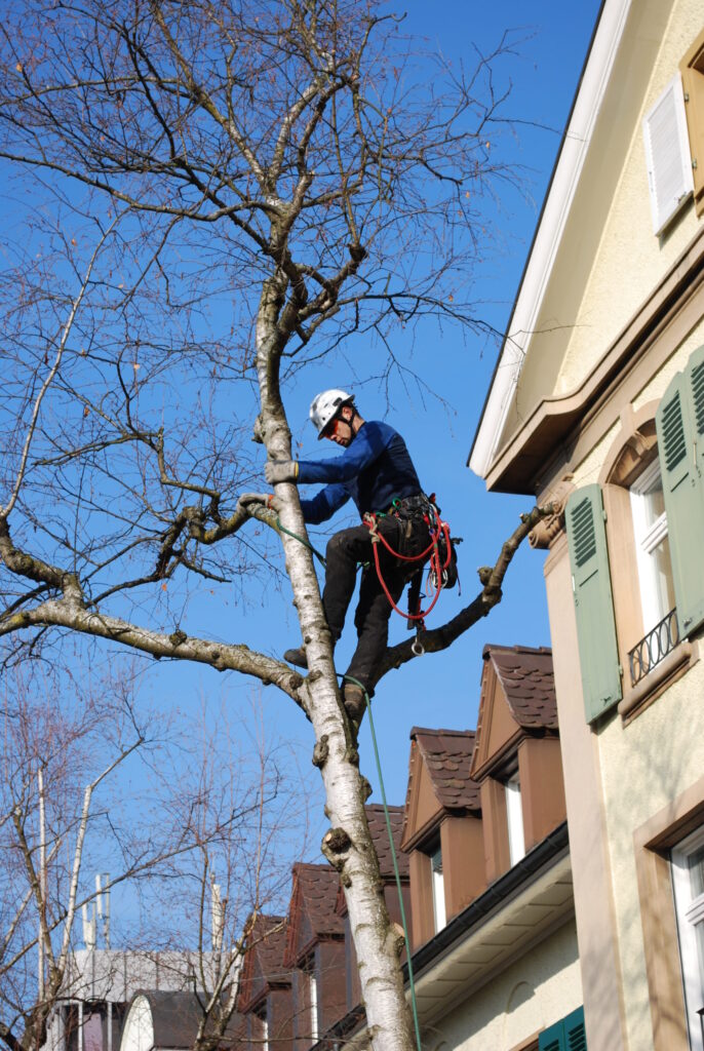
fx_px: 2412
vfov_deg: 24.6
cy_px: 526
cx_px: 352
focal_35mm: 82
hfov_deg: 16.6
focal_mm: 55
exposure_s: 1/250
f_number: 8
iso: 100
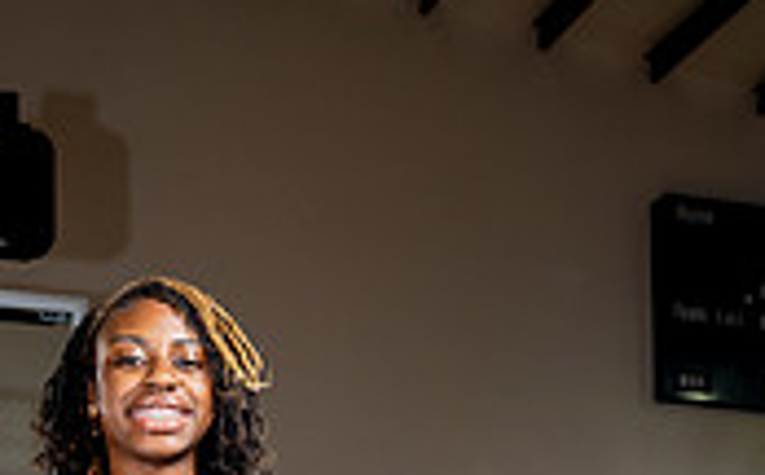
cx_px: 167
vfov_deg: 14.4
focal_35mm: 74
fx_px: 1540
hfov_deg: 27.4
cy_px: 968
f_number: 5.6
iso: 200
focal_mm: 28
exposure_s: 1/250
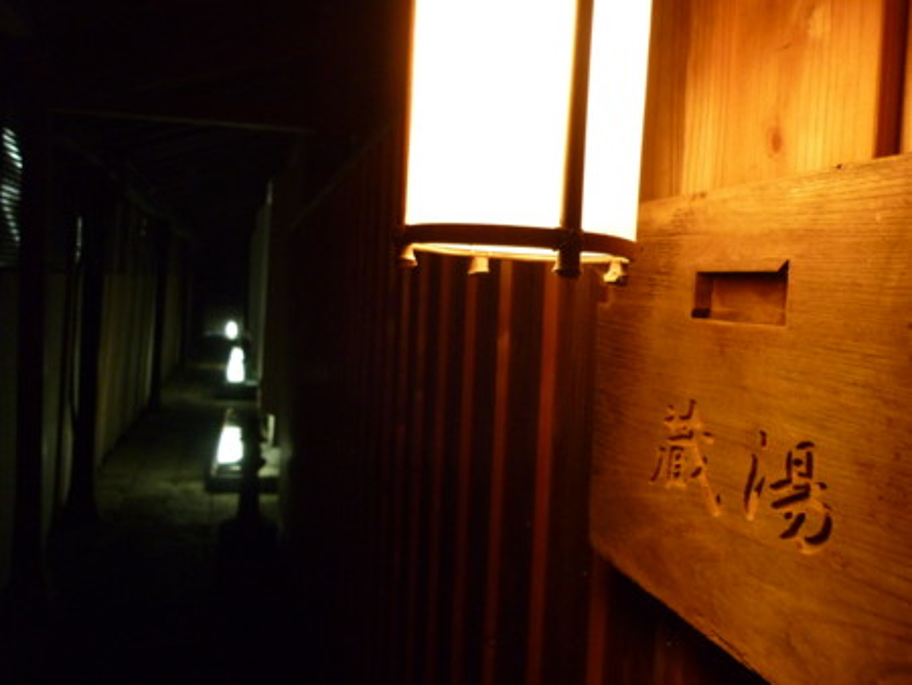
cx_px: 456
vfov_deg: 43.0
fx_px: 870
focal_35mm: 33
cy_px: 342
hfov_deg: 55.3
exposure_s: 1/8
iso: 400
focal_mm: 5.5
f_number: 2.8
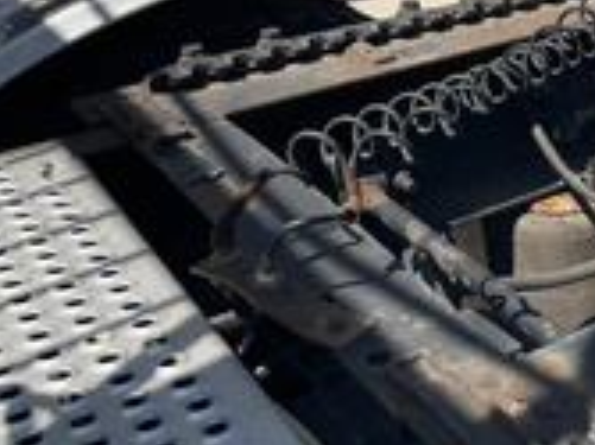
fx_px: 1031
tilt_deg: -19.4
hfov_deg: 28.9
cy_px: 75
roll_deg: +1.7
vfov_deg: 23.9
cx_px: 670
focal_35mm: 60
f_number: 1.6
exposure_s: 1/2924
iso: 32
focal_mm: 5.1
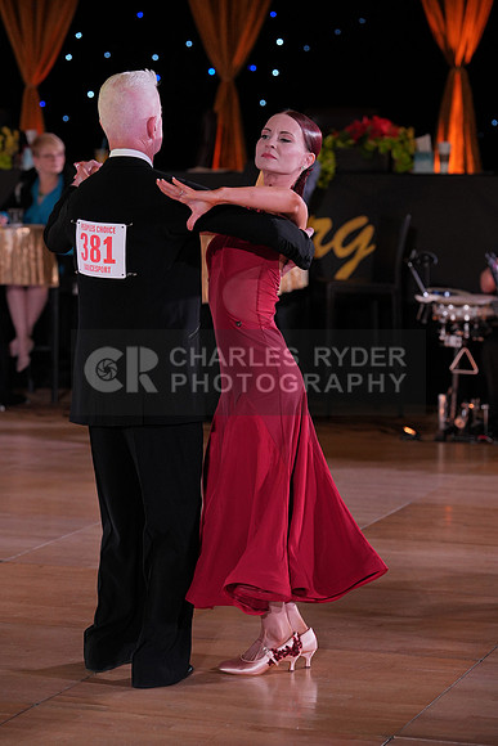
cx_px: 249
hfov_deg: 12.0
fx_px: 2364
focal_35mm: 114
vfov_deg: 17.9
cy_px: 373
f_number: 4
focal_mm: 114
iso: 1000
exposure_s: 1/400
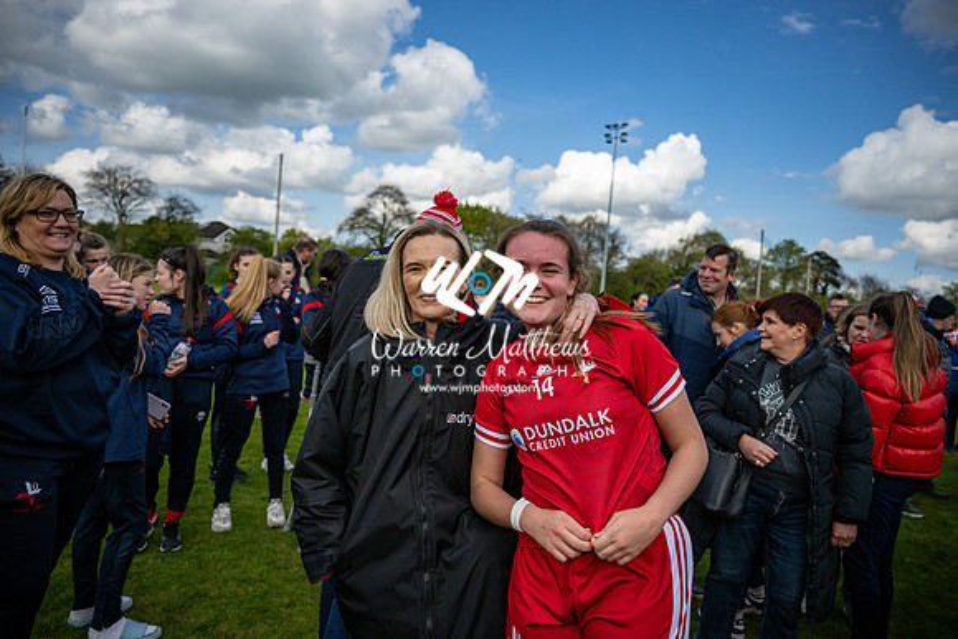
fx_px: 639
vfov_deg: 53.2
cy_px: 320
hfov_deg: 73.7
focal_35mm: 24
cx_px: 479
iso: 80
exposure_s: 1/6400
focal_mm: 24
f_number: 2.8
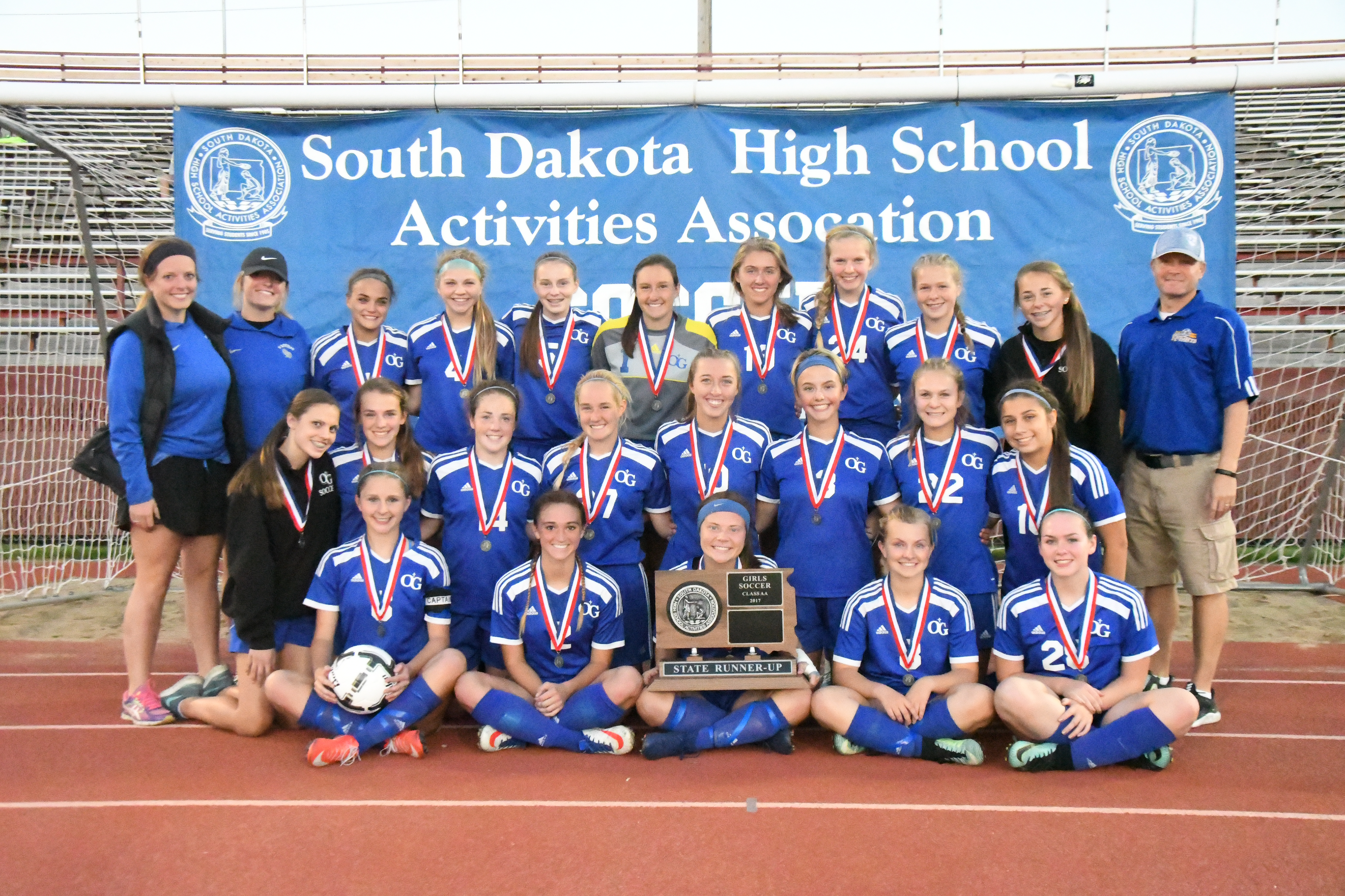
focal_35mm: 42
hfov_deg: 46.4
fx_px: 1569
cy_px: 448
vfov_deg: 31.9
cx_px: 672
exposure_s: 1/4000
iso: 40000
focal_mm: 28
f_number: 5
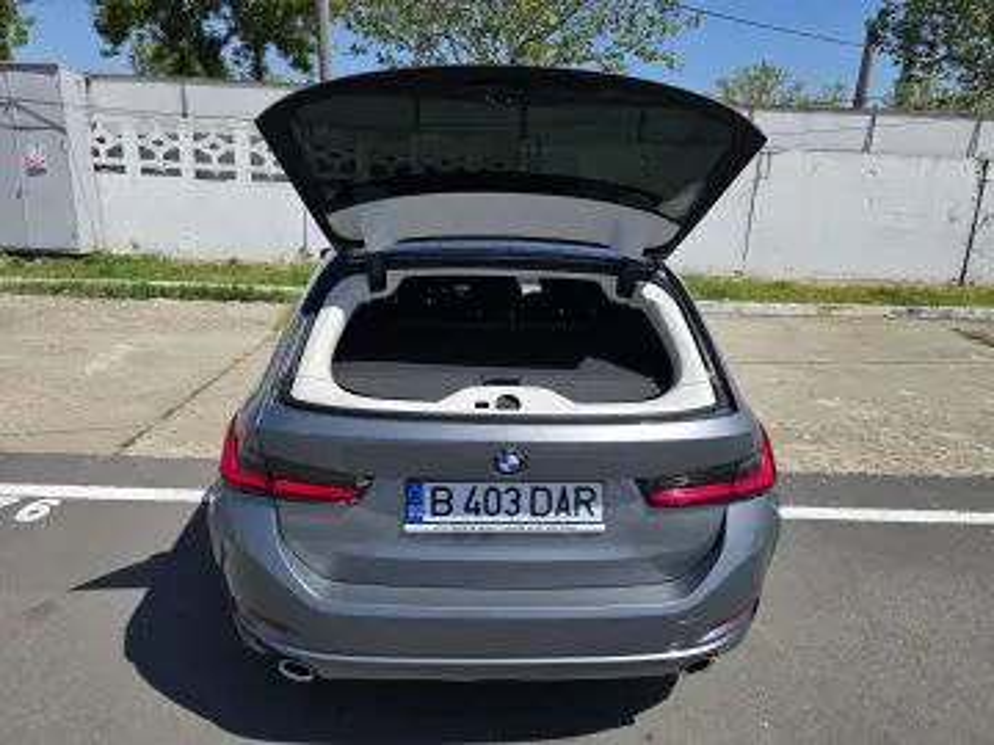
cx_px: 497
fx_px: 660
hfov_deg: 73.9
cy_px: 372
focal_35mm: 23
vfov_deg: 58.9
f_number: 1.7
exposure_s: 1/6809
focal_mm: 6.3
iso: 80
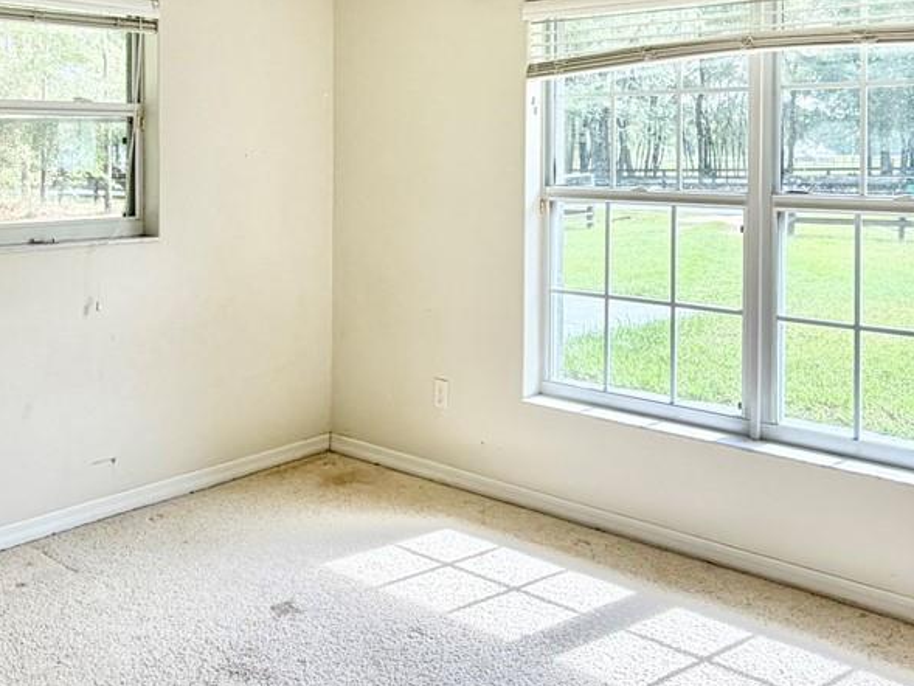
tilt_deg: -1.9
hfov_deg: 49.0
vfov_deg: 36.7
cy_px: 158
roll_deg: +0.6
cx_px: 469
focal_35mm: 38
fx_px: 1004
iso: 40
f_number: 2.2
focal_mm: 2.22
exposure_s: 1/166
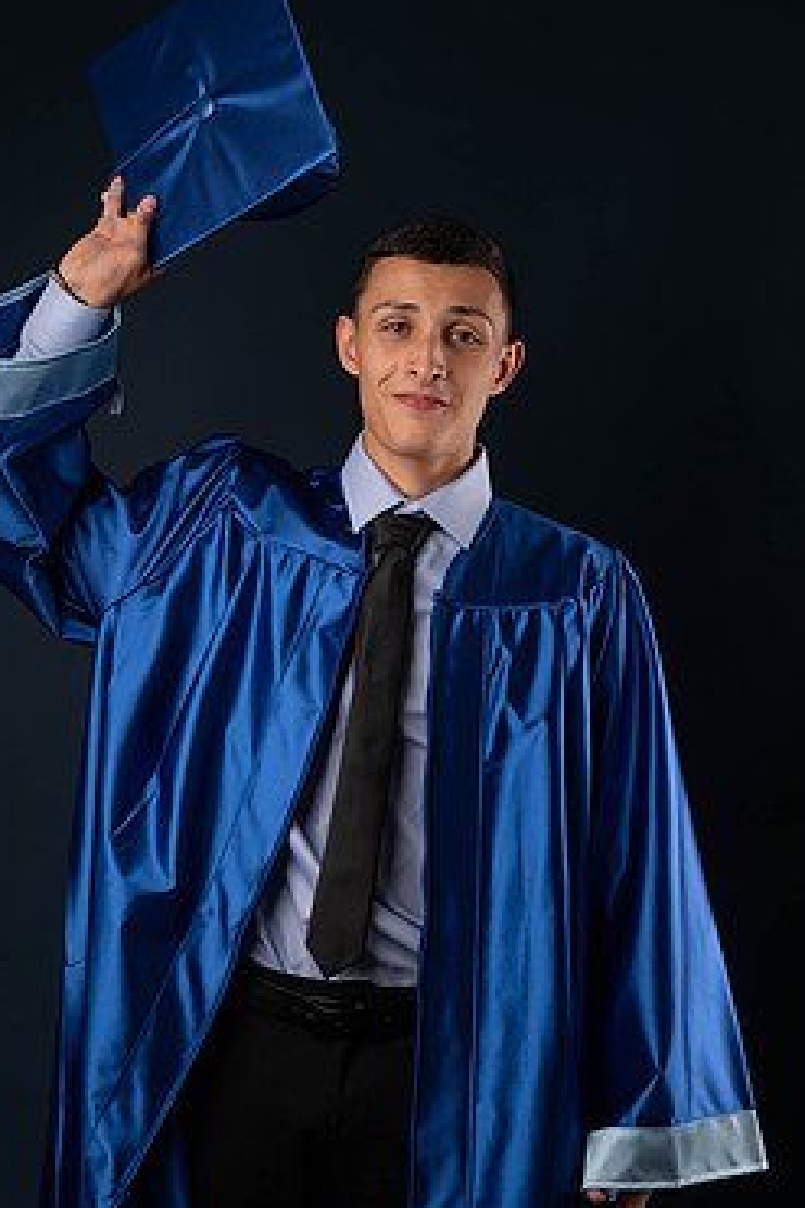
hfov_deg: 20.0
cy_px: 674
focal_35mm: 68
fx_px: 2283
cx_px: 342
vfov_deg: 29.6
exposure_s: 1/100
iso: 200
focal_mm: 56
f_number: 5.6
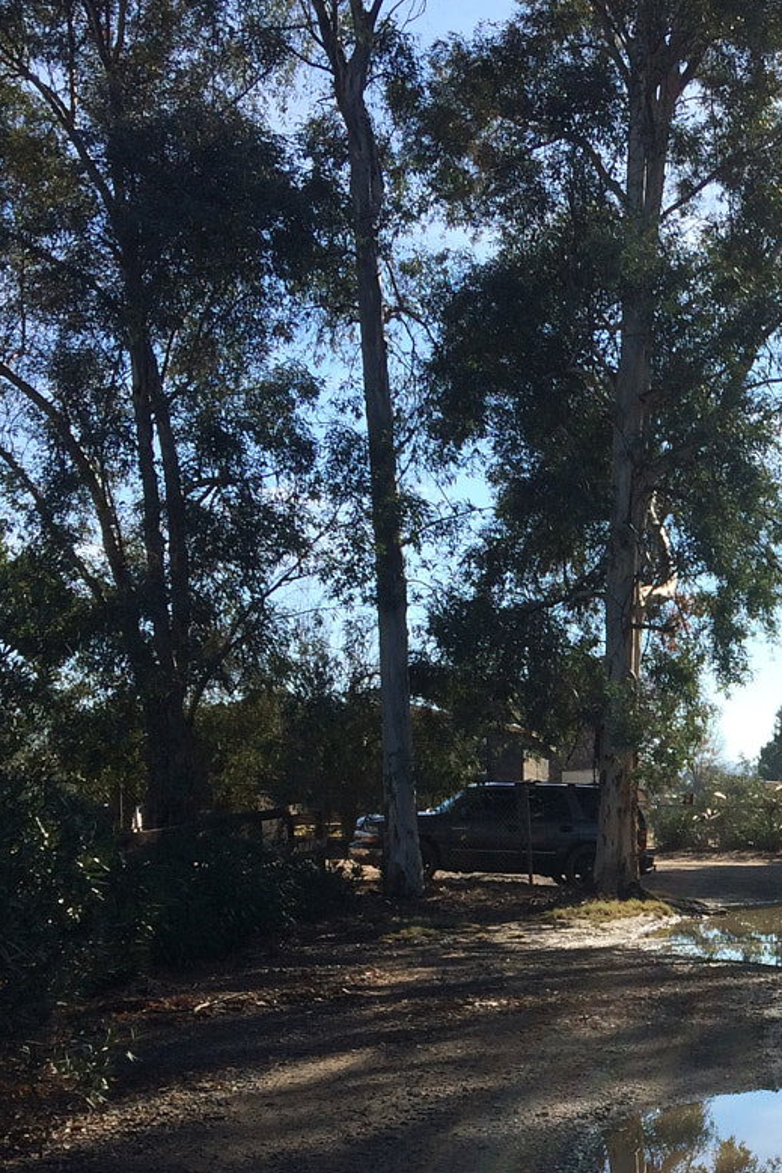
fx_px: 2019
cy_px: 885
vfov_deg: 31.8
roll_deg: +0.0
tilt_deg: -6.6
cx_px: 893
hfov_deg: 20.7
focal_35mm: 62
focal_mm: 4.15
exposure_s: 1/1325
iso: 32
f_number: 2.2
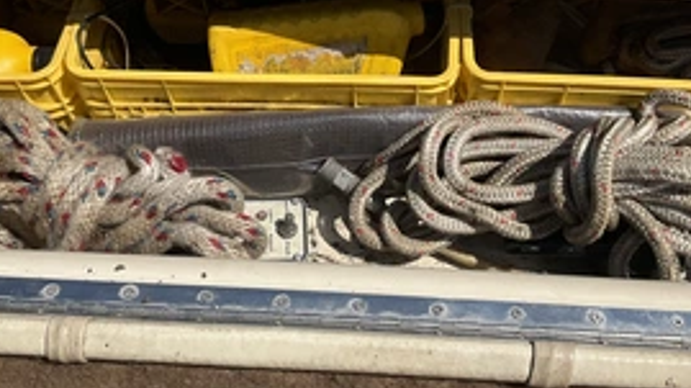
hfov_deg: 43.7
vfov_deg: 25.3
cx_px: 352
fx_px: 861
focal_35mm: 47
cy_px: 136
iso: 25
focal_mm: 3
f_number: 1.8
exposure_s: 1/2801
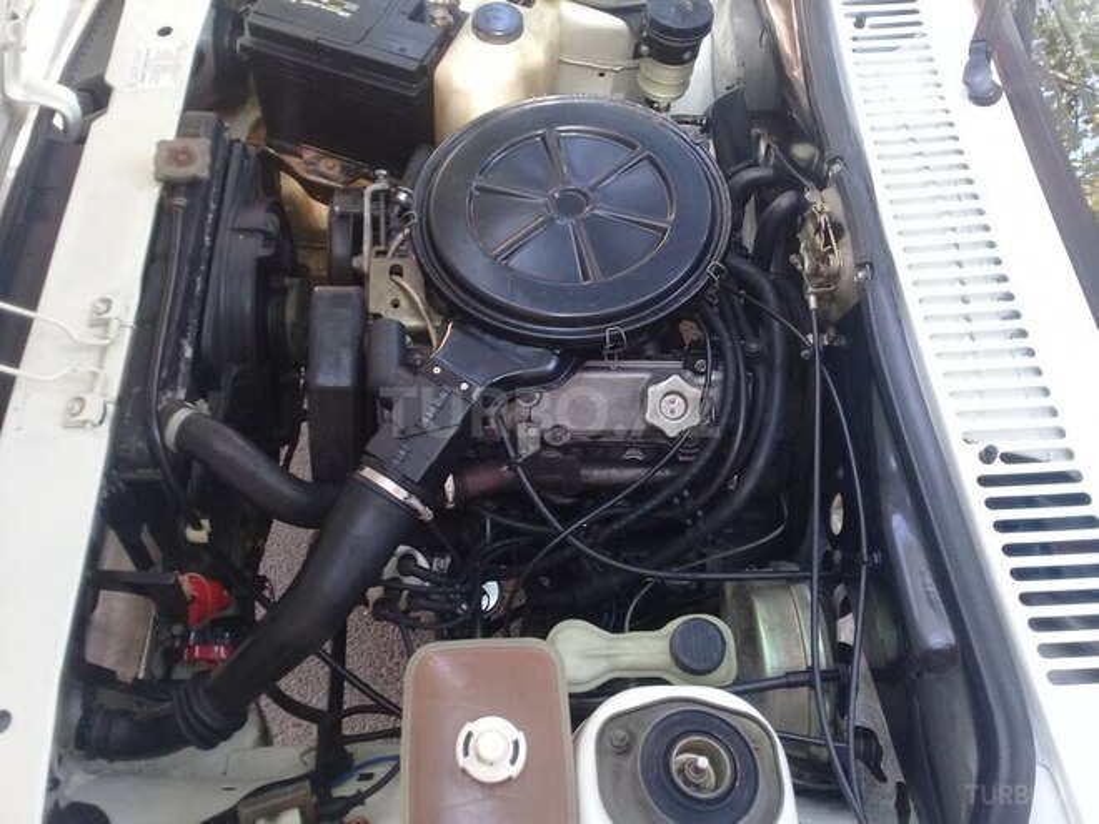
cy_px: 412
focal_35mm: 31
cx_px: 550
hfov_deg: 58.4
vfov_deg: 45.4
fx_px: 984
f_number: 2.2
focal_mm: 3.3
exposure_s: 1/33
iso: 50
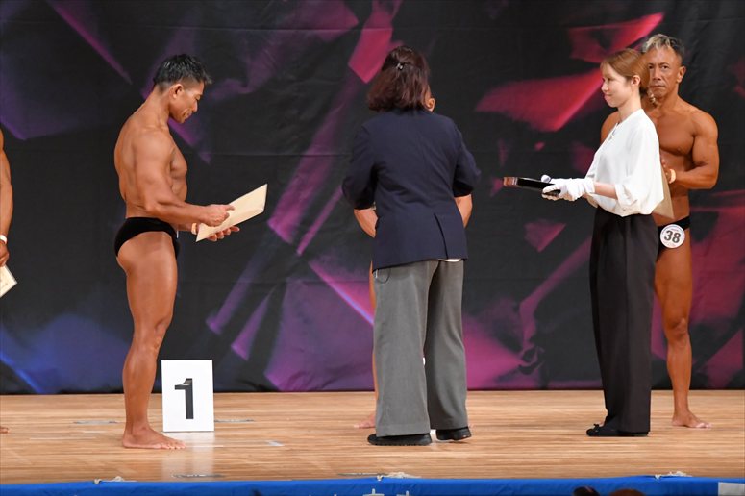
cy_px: 248
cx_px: 372
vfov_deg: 5.1
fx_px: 5585
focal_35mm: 270
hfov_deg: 7.6
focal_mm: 180
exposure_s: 1/400
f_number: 5.6
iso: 5600
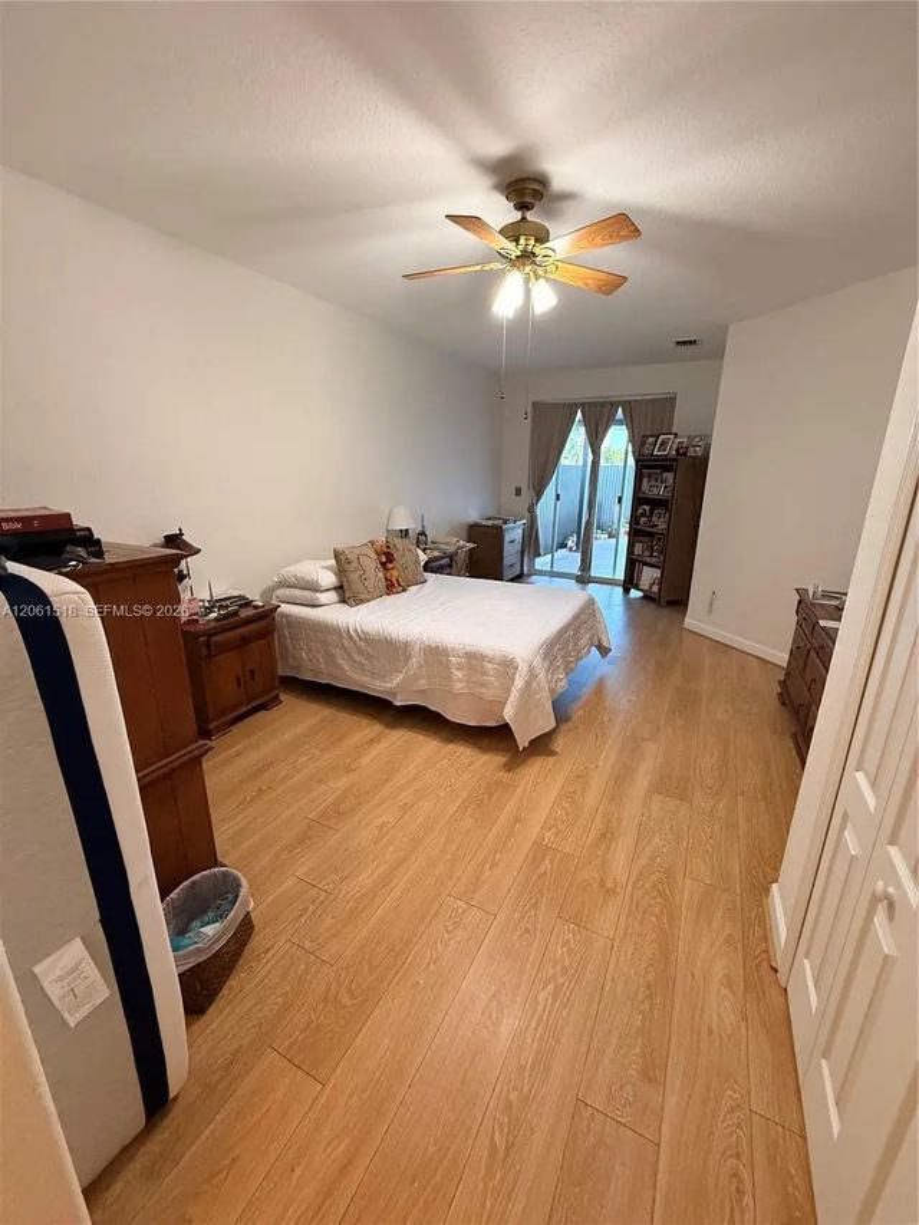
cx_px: 460
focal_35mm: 14
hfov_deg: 85.7
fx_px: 495
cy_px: 612
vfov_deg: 102.1
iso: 500
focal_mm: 2.22
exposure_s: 1/60
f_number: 2.2
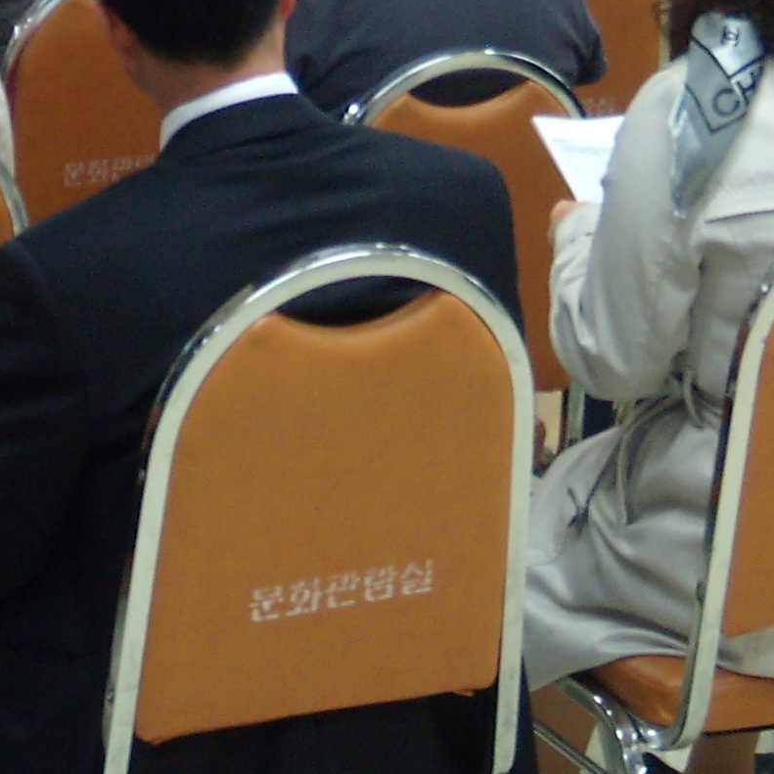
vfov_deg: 11.3
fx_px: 3820
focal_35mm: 151
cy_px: -163
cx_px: 203
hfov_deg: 11.5
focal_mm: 8
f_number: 3.7
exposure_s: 1/11.3
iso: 100
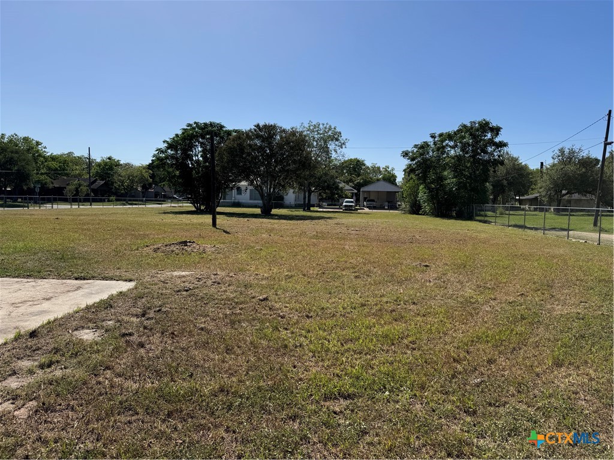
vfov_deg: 56.8
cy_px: 230
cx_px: 307
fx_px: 426
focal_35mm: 24
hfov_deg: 71.6
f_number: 1.78
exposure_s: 1/5814
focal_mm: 6.76
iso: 80
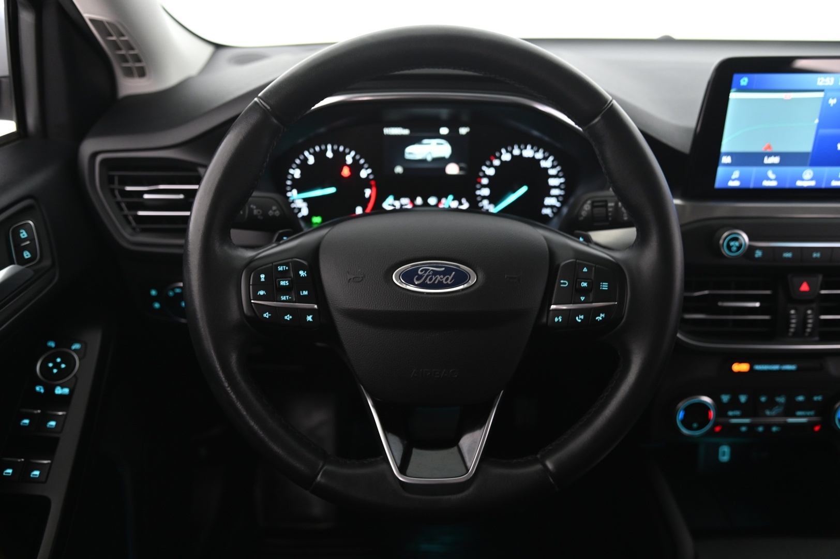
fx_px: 723
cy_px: 280
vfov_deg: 42.3
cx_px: 420
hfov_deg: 60.3
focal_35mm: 31
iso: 2000
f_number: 4
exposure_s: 1/20
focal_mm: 31
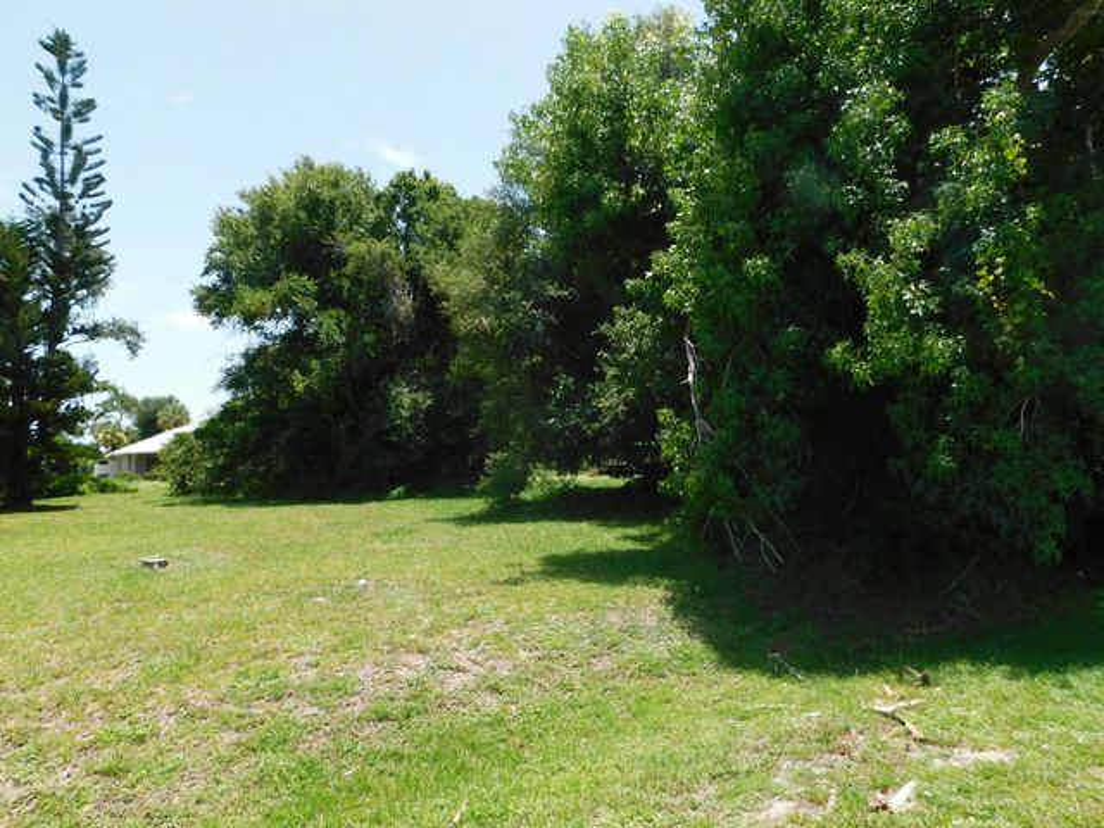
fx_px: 765
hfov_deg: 71.6
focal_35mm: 24
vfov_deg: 56.8
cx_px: 552
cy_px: 414
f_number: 3
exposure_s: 1/800
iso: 125
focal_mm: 4.1
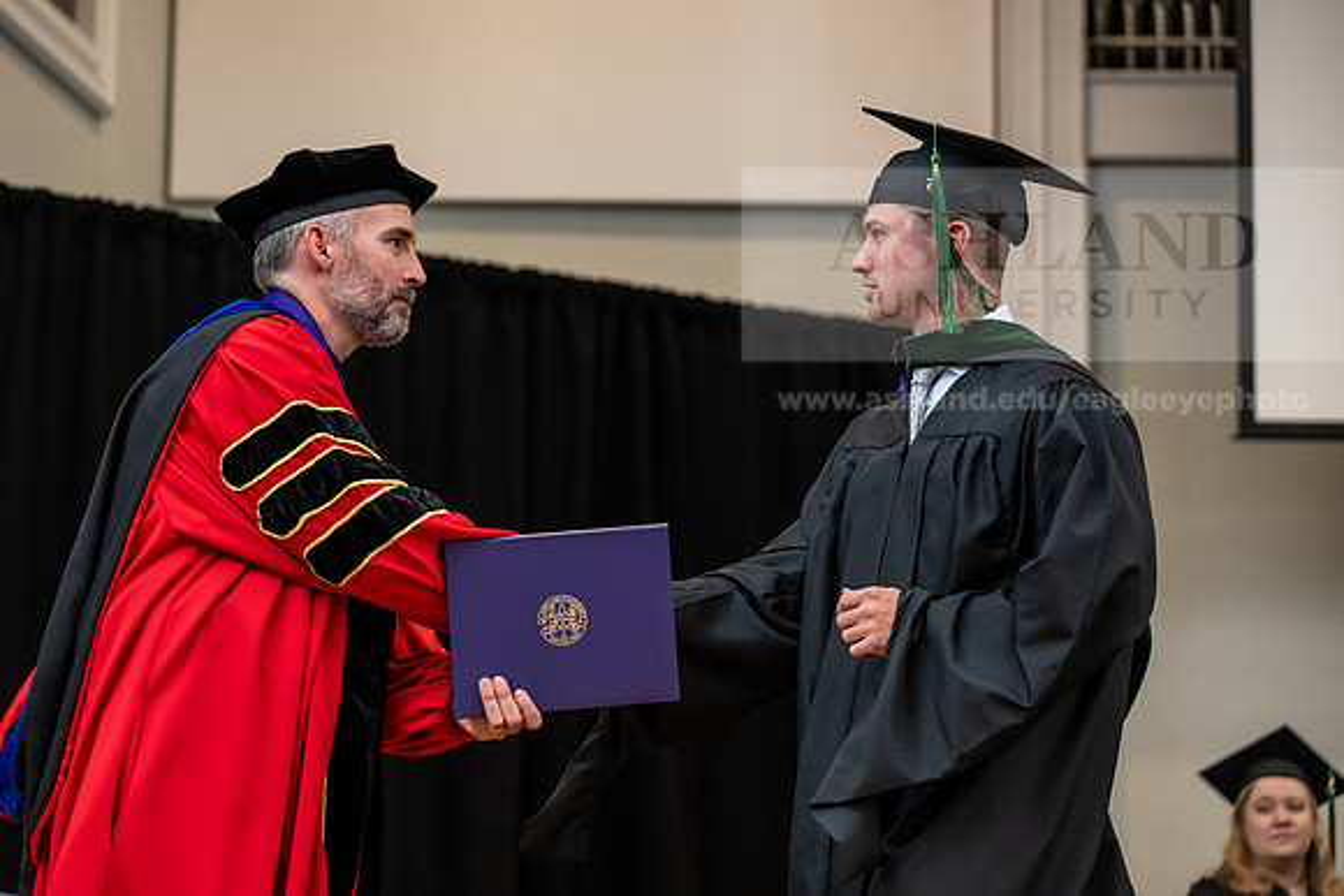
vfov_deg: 13.3
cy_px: 448
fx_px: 3846
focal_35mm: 103
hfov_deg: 19.8
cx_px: 672
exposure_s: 1/200
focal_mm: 103
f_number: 3.5
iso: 1600
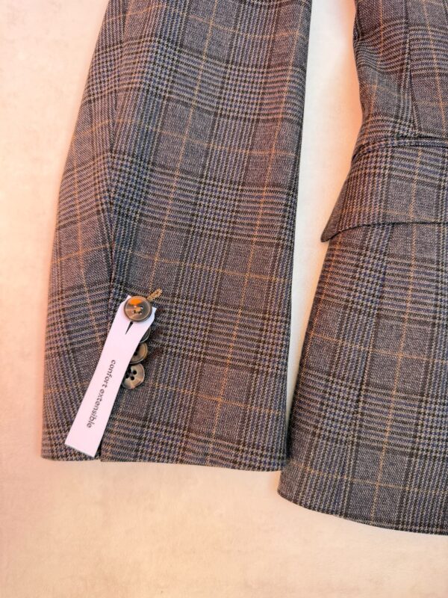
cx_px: 224
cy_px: 299
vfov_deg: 71.6
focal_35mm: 24
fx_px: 414
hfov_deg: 56.8
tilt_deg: -83.4
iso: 100
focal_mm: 6.76
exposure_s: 1/183
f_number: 1.78
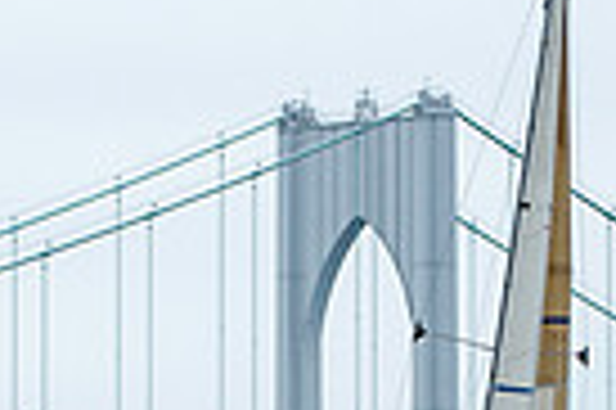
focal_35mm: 871
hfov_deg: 2.4
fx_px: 14886
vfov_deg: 1.6
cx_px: 387
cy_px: 725
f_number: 5.6
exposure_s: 1/1600
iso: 500
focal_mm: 200
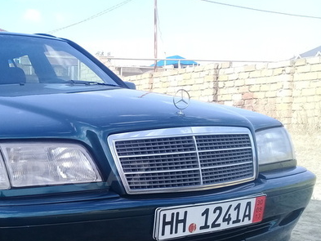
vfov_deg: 27.7
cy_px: 174
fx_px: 482
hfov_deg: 35.6
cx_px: 65
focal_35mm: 52
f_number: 2.2
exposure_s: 1/492
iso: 50
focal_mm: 3.3
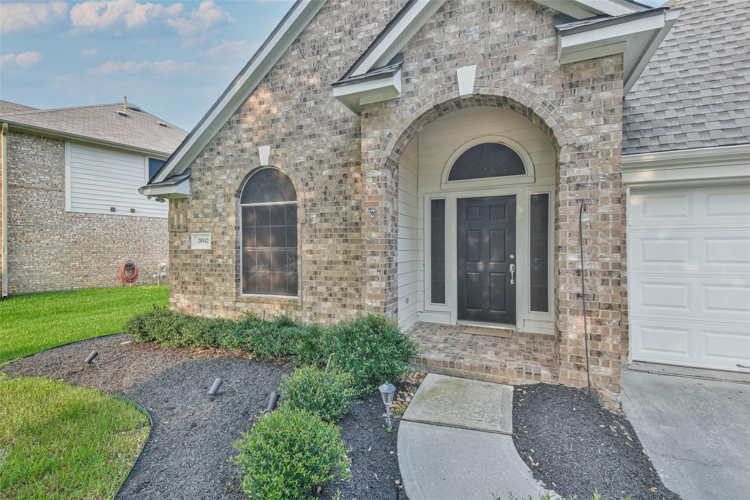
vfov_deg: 72.0
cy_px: 250
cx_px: 375
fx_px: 344
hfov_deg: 95.0
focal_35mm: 16
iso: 400
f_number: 8
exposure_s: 1/200
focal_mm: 11
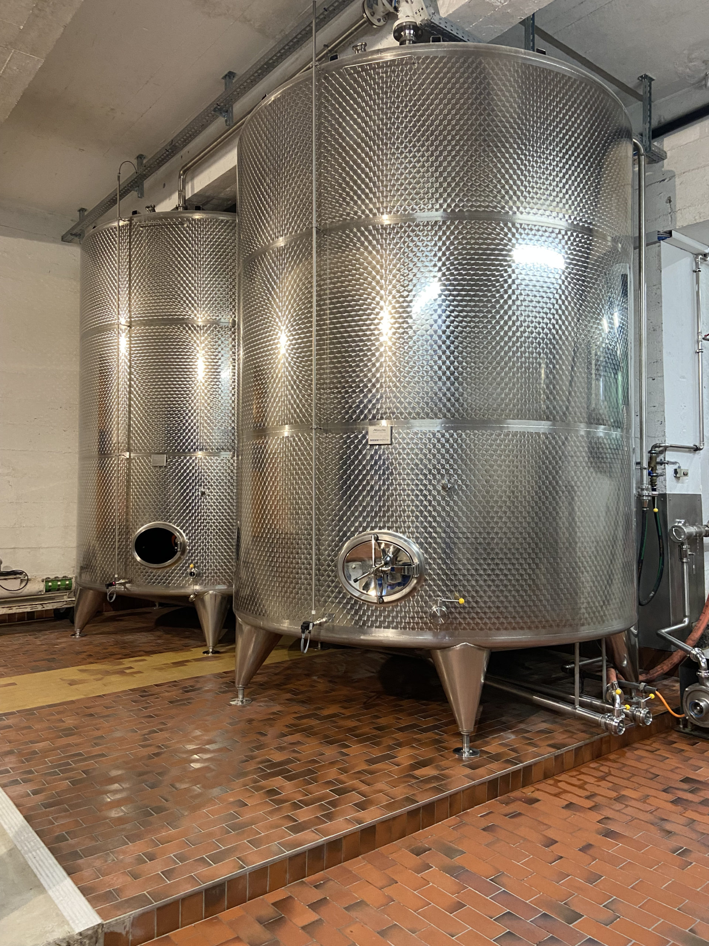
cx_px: 354
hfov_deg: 53.1
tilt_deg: +3.4
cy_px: 473
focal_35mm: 26
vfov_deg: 67.3
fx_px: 710
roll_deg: -0.3
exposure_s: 1/50
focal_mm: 4.25
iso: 320
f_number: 1.8
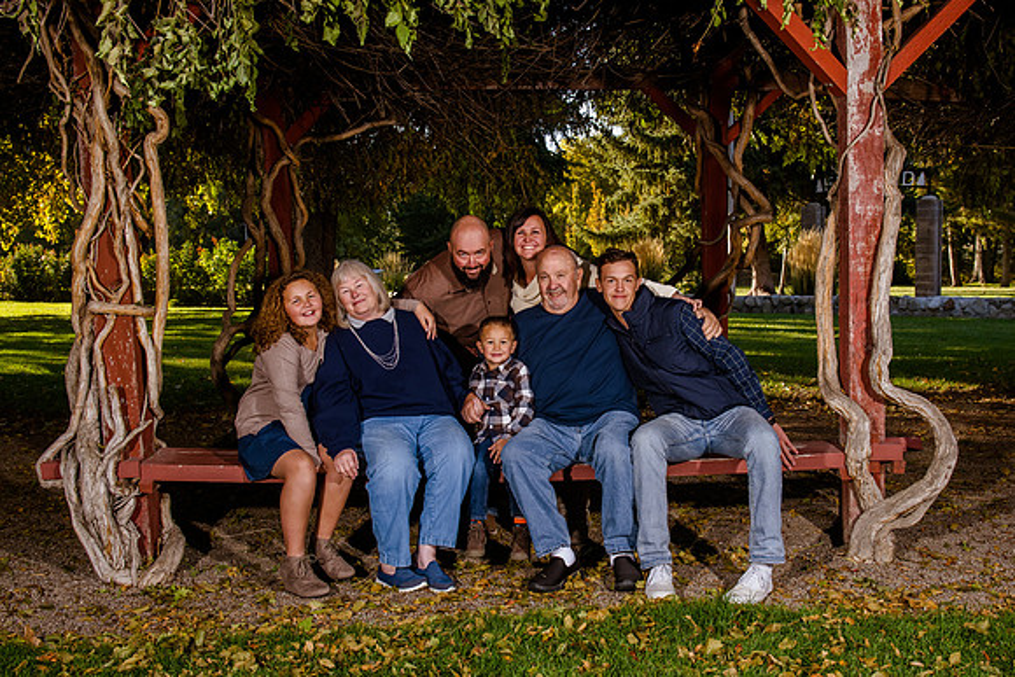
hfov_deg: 49.2
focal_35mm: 39
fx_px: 1106
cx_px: 559
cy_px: 343
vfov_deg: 34.0
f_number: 8
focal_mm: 31
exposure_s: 1/200
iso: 500
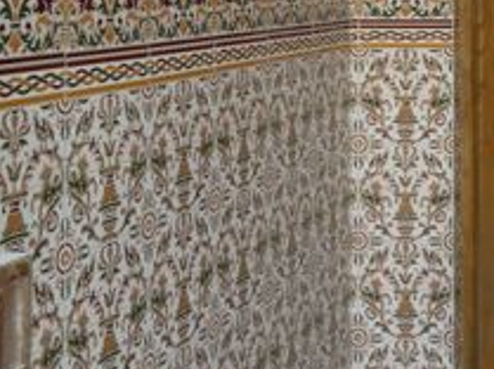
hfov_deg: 22.3
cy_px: -71
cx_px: 597
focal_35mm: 81
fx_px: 1154
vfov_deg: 17.3
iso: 200
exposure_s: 1/60
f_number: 3.3
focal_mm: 4.3
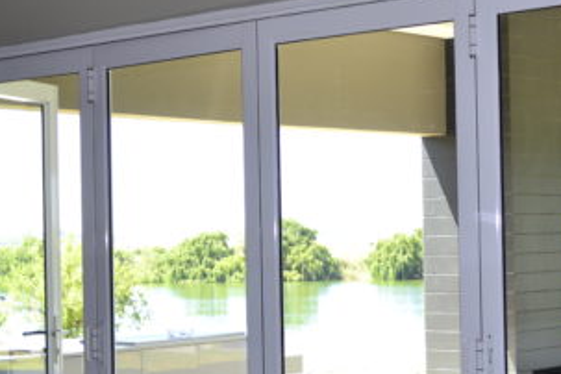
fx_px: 1480
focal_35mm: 95
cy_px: 243
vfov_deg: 14.4
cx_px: 281
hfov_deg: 21.5
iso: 400
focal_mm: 32
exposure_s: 1/200
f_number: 5
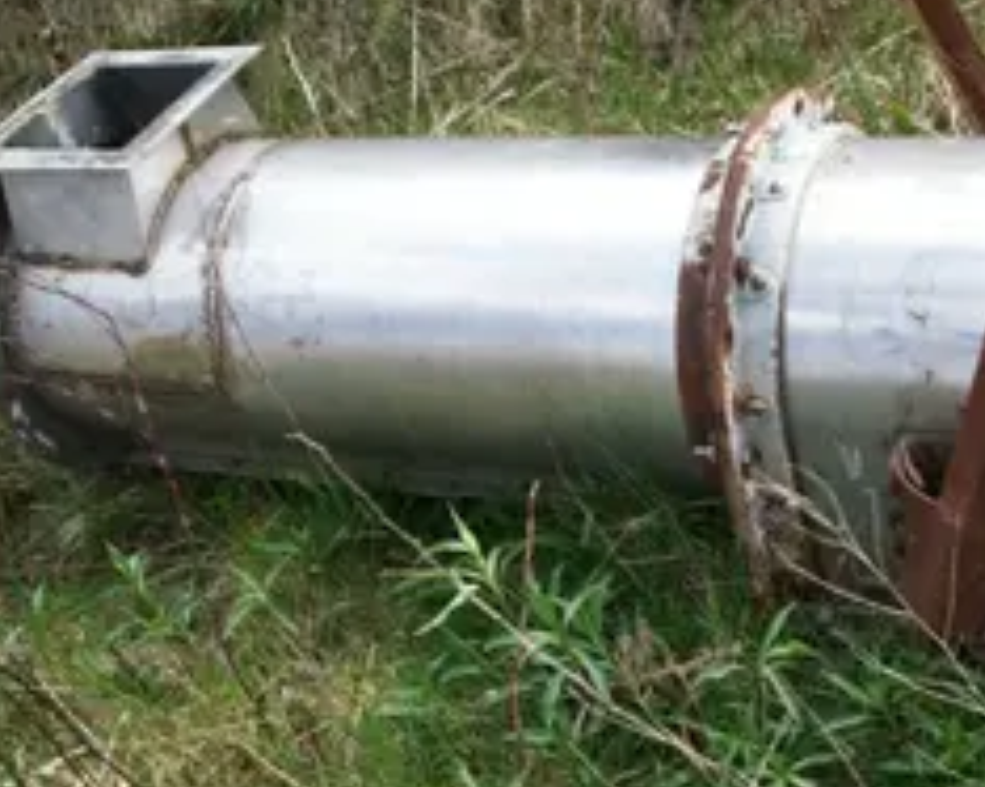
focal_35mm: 60
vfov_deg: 25.3
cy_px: 320
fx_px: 1748
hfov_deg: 31.4
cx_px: 585
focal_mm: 5.9
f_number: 4.5
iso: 100
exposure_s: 1/311
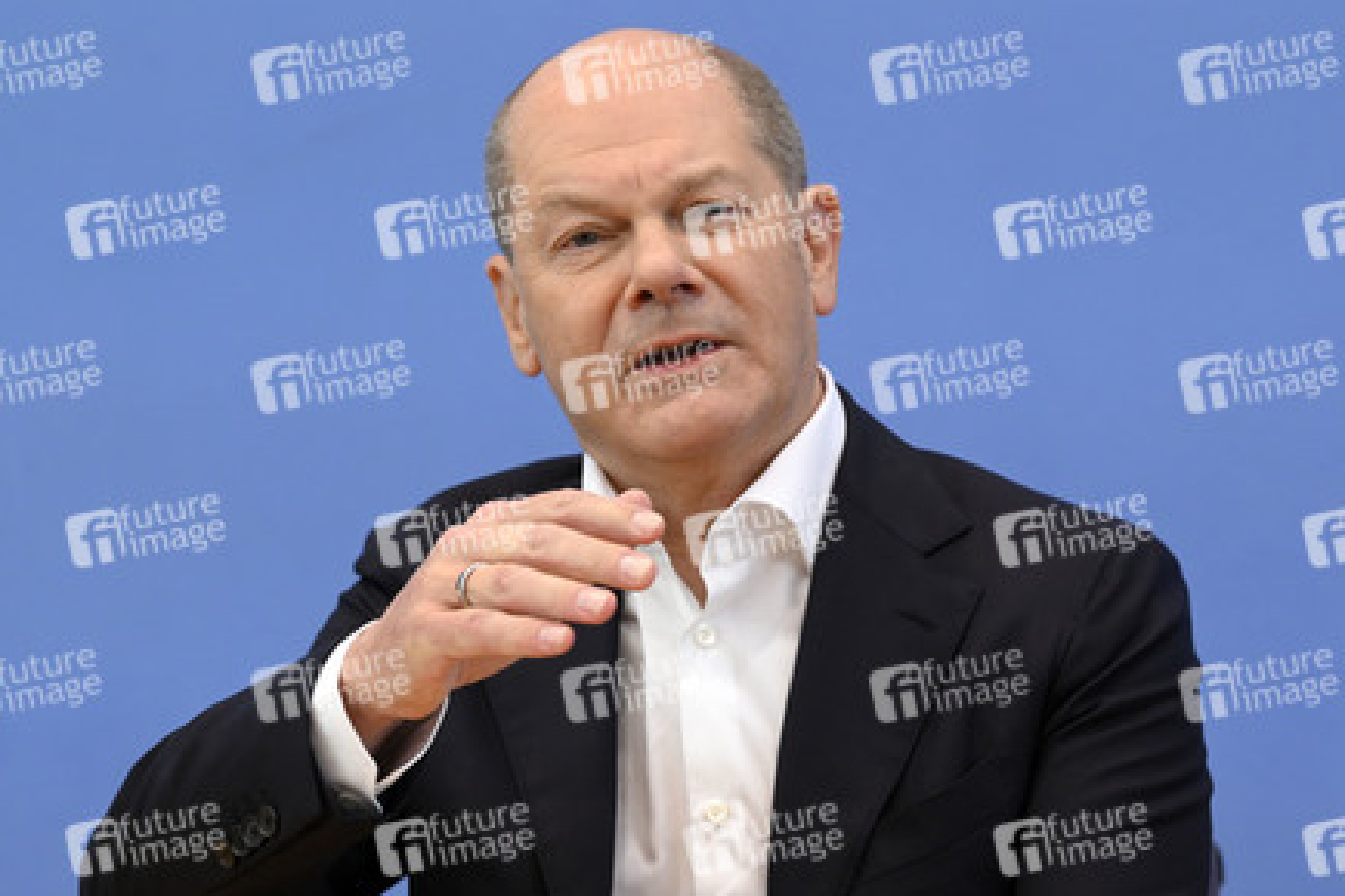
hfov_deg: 17.6
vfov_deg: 11.8
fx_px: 4334
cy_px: 454
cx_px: 682
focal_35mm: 116
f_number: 6.3
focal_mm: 112
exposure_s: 1/500
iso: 3200
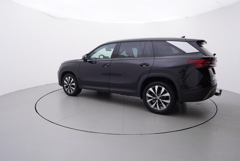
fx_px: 150
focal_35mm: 22
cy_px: 80
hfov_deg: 77.3
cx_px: 120
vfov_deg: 56.2
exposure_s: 1/80
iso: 200
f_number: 5
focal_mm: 15
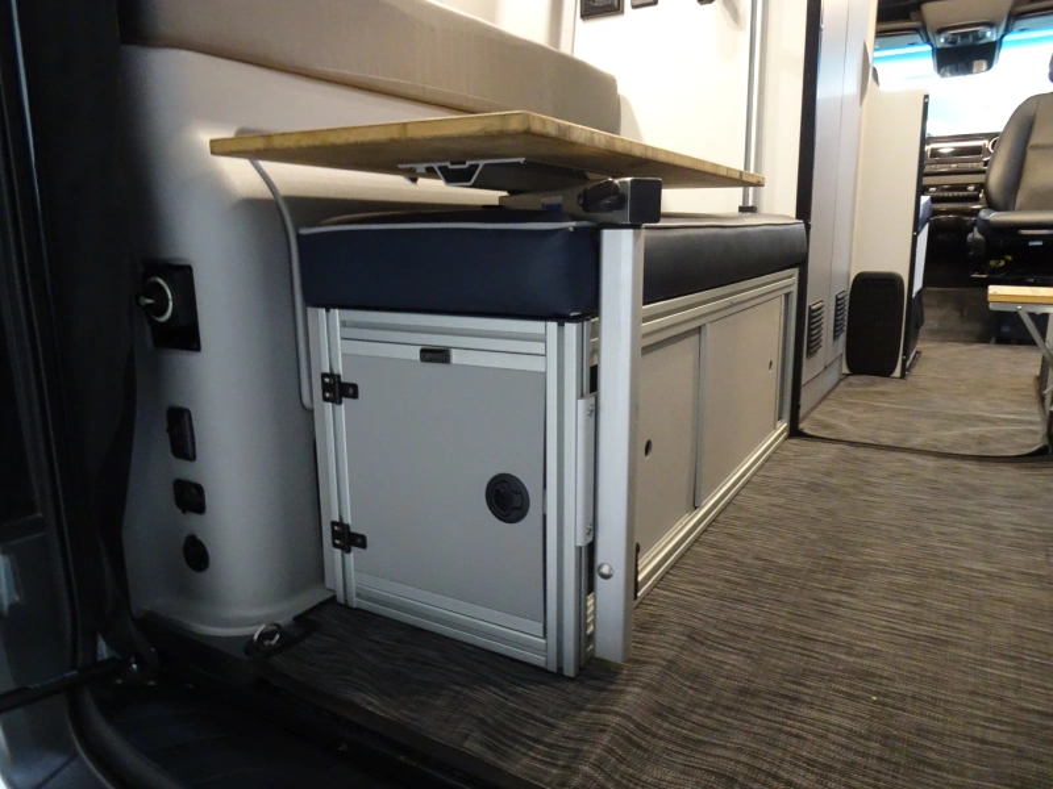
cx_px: 526
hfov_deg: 71.6
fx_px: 730
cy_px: 394
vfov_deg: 56.8
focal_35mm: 24
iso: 800
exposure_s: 1/15
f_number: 3.5
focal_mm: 4.1
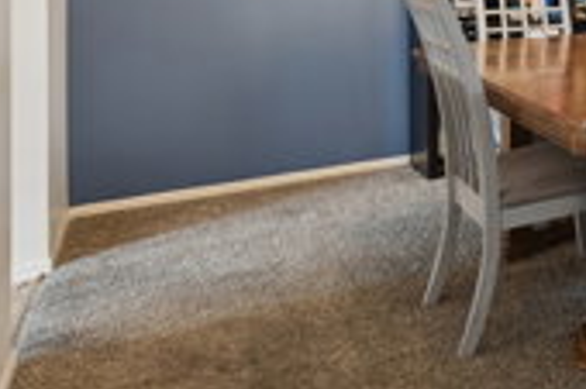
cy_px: -45
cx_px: 758
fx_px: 781
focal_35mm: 48
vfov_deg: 25.8
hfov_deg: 31.7
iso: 400
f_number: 8
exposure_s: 1/4
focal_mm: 17
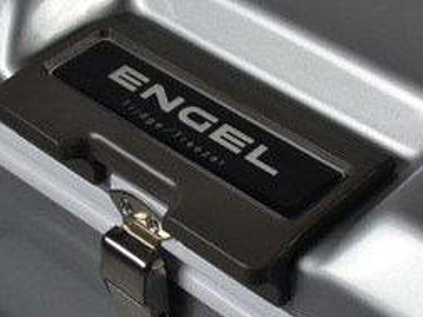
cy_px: 143
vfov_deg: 15.6
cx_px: 293
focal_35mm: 95
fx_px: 1161
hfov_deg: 20.5
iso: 400
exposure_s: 1/80
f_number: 4.2
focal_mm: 26
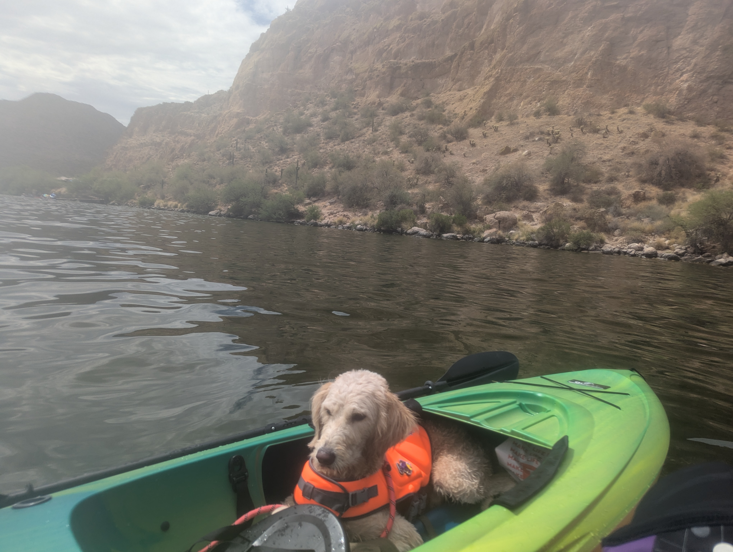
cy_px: 276
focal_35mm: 24
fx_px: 509
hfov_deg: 71.5
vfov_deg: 56.9
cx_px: 366
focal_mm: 6.81
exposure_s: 1/2463
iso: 45
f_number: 1.85
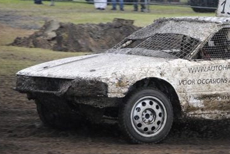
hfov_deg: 6.3
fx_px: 2078
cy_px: 71
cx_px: 191
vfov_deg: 4.2
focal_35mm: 325
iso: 640
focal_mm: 125
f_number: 5.6
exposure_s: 1/500
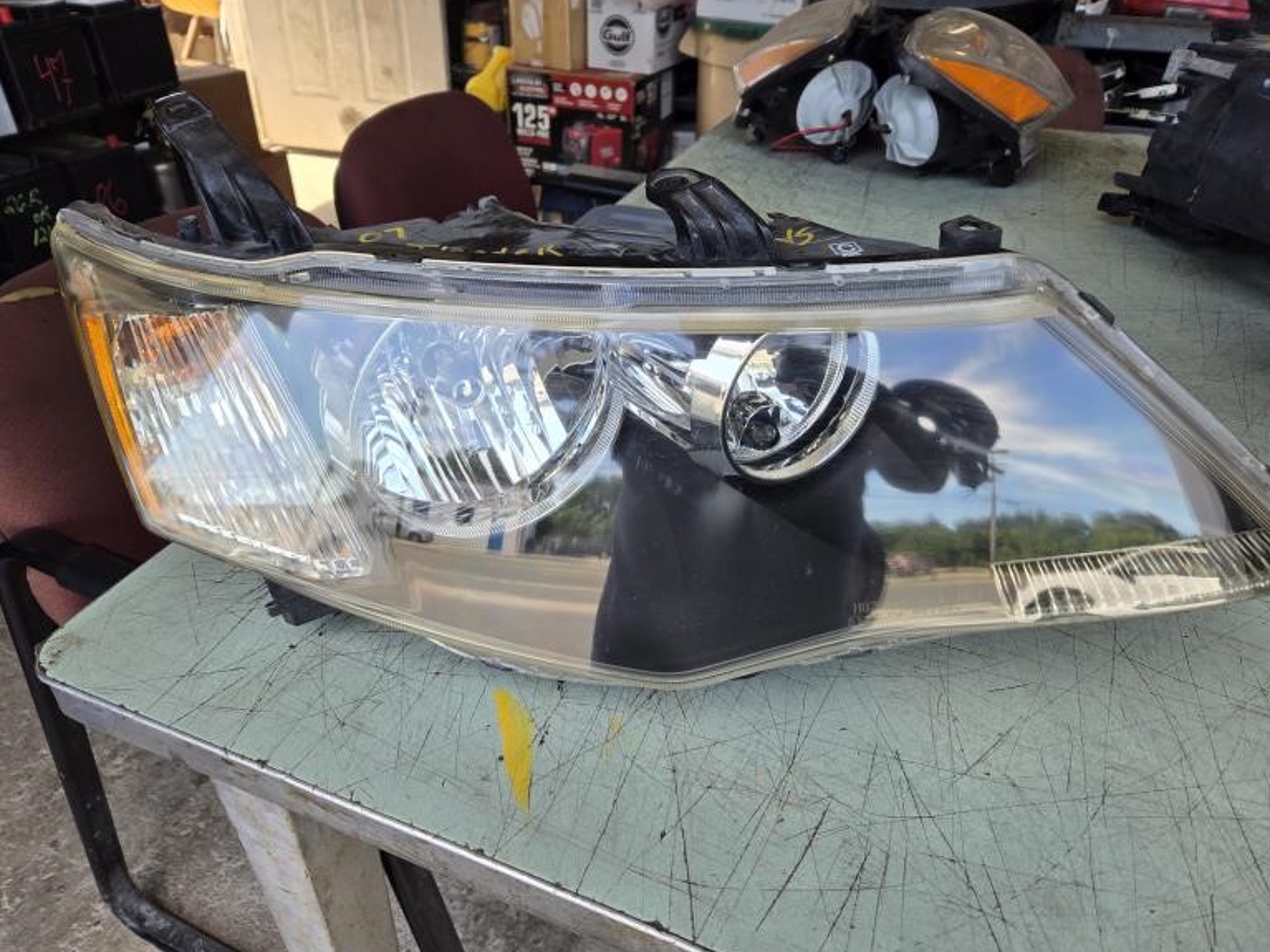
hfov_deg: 71.6
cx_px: 623
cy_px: 462
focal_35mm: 24
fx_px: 880
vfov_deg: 56.8
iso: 25
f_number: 1.8
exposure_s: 1/196
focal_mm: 5.4
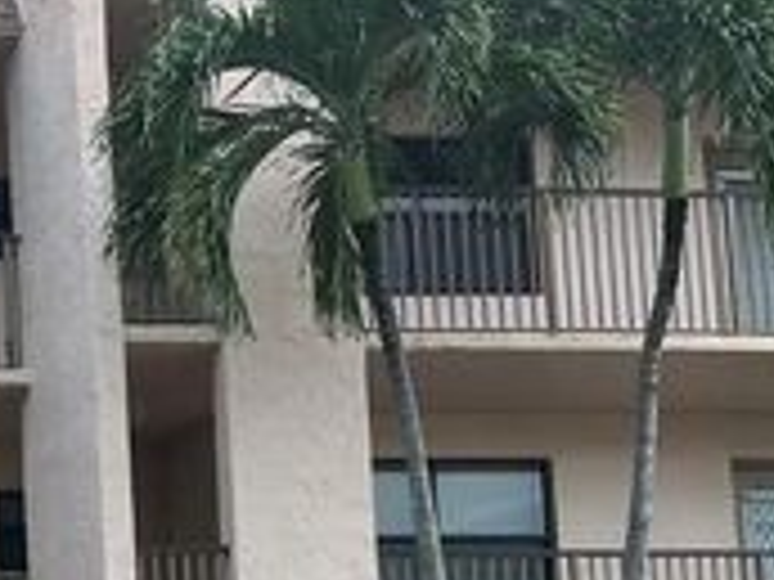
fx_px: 2169
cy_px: 737
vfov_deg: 14.6
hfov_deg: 17.1
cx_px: -572
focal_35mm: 97
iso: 50
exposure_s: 1/504
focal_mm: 5.1
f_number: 1.6
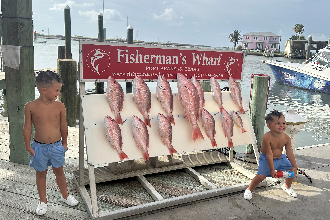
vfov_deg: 40.0
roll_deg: -3.2
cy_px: 106
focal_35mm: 33
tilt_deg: -11.5
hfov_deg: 57.2
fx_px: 302
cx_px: 179
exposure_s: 1/4184
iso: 80
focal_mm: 6.86
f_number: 1.78
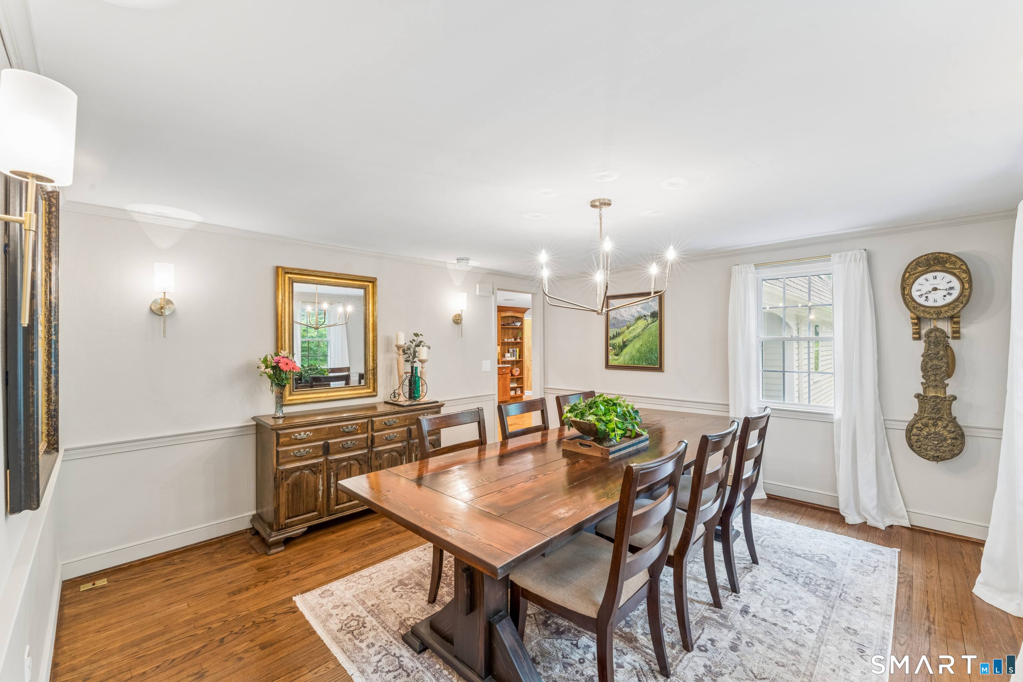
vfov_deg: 81.2
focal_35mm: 14
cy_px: 341
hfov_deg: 104.3
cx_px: 512
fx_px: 398
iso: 400
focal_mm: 14
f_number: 13
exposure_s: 1
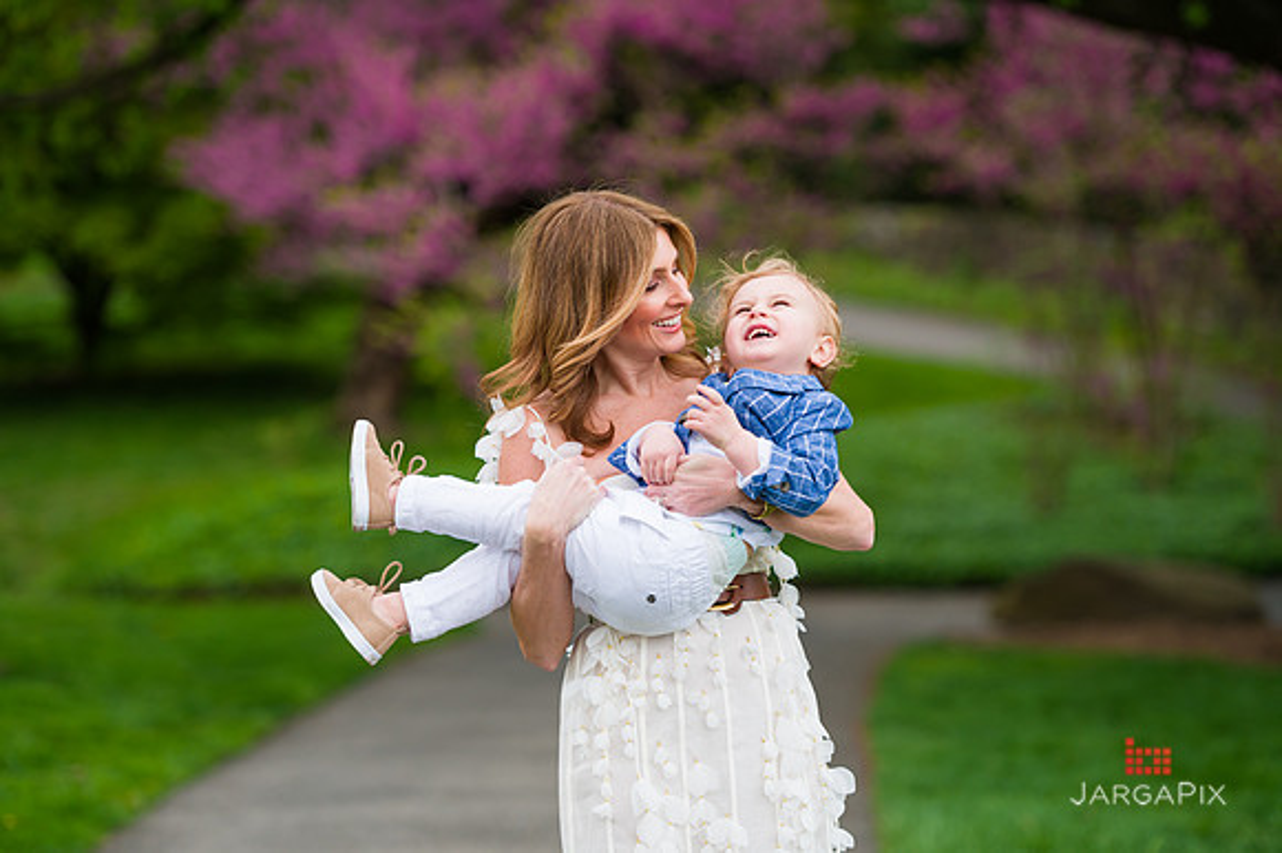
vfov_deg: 10.1
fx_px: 4805
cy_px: 426
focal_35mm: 135
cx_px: 641
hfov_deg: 15.2
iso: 200
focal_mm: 135
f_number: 3.5
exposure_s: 1/800
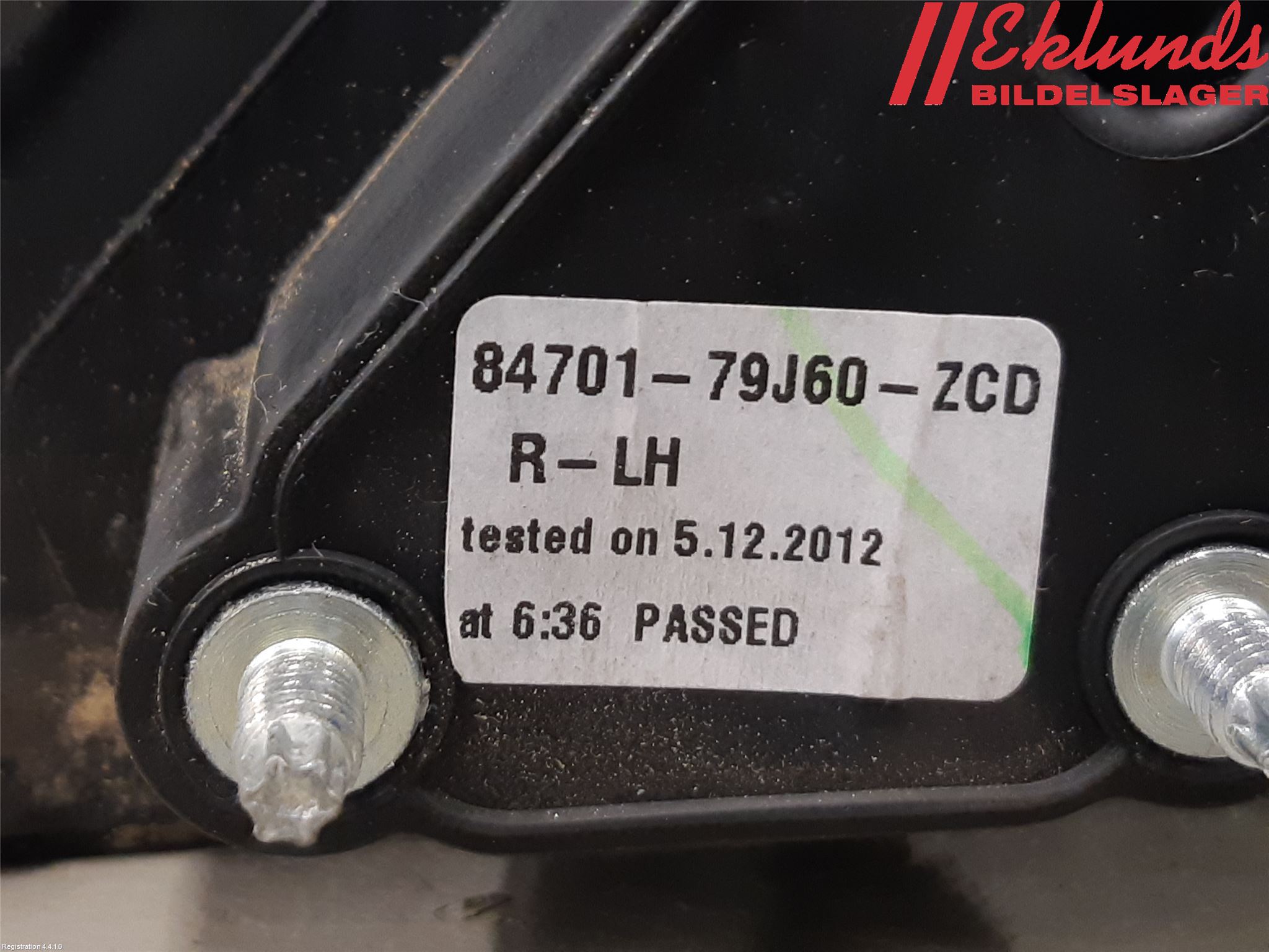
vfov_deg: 53.1
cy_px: 476
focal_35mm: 26
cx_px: 634
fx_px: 953
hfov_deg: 67.3
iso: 200
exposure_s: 1/50
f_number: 1.7
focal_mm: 3.93
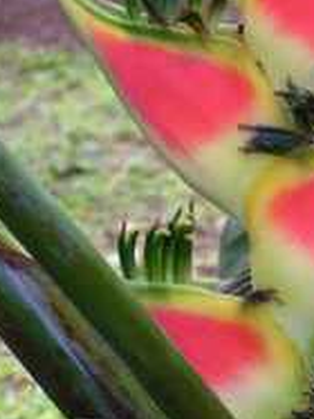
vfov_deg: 8.4
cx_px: 318
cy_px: -20
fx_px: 2833
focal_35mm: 234
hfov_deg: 6.3
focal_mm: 13.9
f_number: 3.2
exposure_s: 1/100
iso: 125
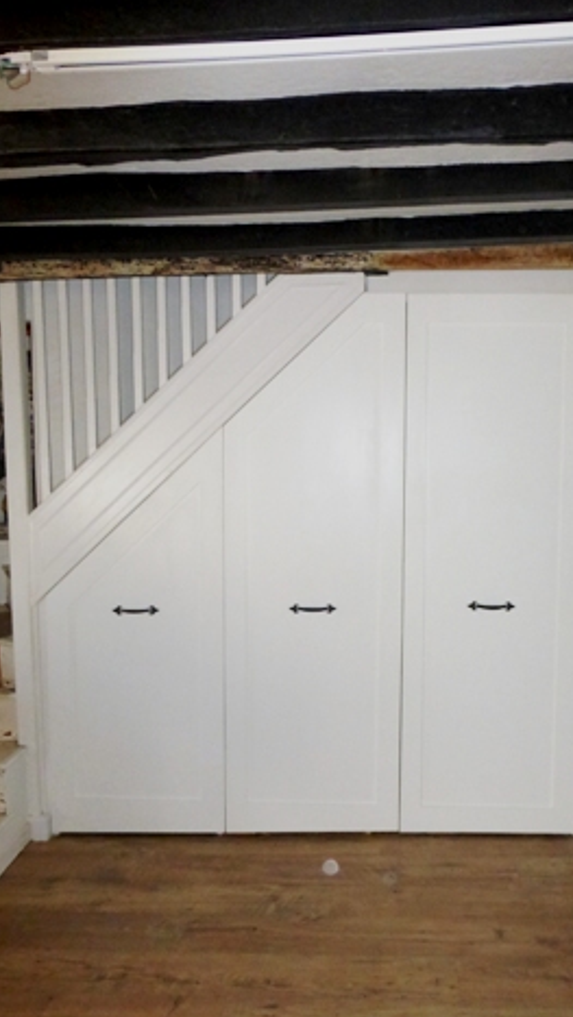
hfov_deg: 41.3
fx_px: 756
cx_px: 349
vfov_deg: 67.9
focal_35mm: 28
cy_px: 514
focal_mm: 4.3
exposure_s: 1/125
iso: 800
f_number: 3.3
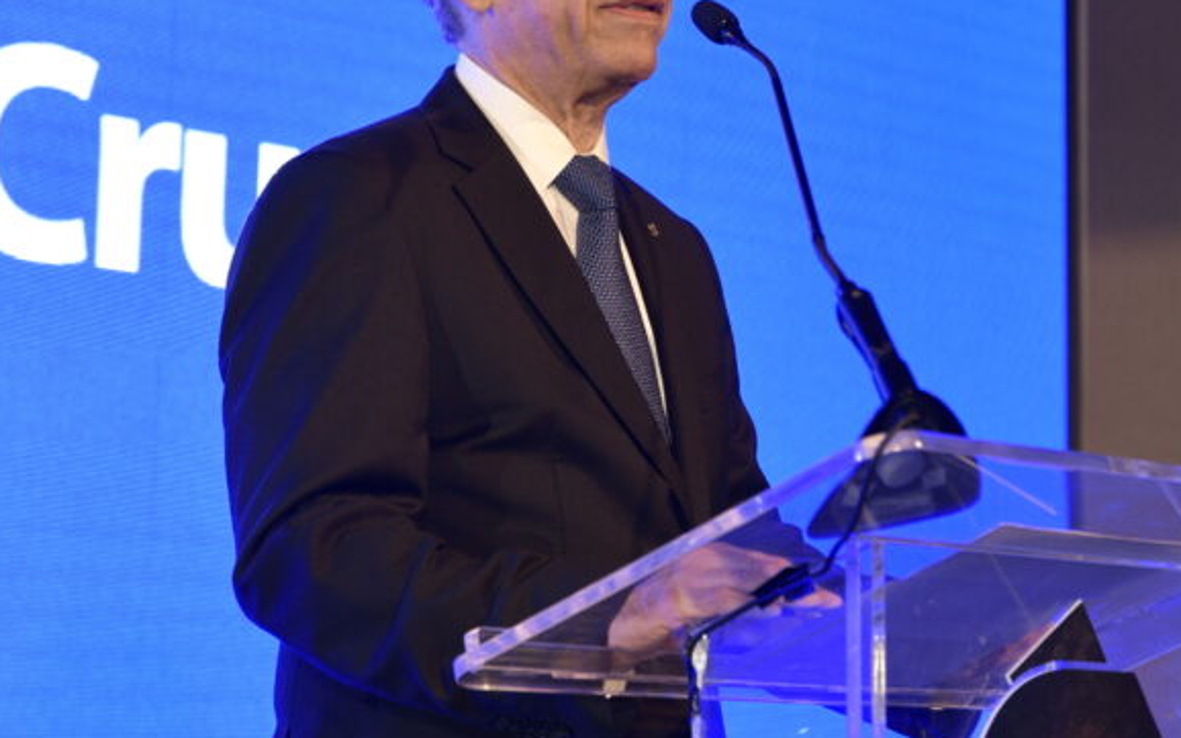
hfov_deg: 19.0
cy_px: 160
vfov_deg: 12.0
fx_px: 3508
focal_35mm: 109
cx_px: 817
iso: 800
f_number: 4
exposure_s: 1/80
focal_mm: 60
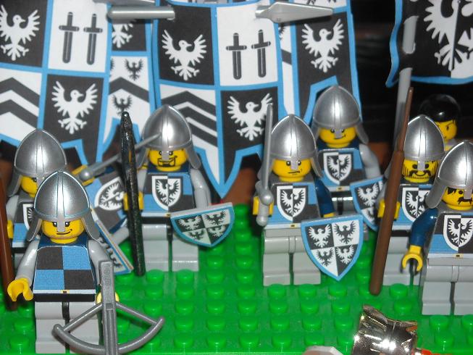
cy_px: 178
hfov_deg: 18.7
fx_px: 1435
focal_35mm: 105
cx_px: 236
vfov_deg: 14.1
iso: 200
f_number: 4.7
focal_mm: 17.1
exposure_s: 1/125
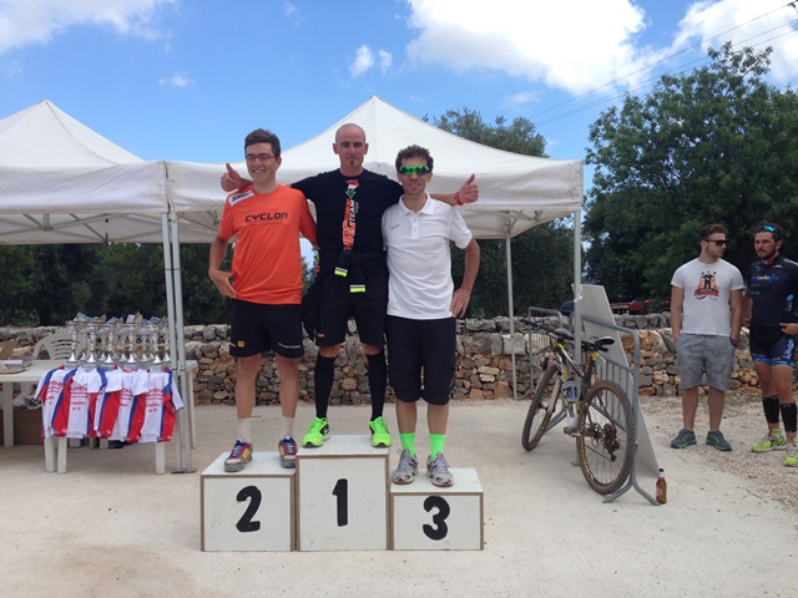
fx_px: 761
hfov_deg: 55.4
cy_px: 299
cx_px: 399
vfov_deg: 42.9
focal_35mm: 33
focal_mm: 4.12
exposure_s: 1/1004
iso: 50
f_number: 2.4
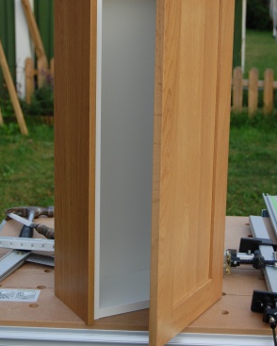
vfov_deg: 24.1
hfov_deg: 19.4
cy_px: 137
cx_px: 139
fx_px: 809
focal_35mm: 79
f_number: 6.3
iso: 200
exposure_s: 1/160
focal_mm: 46
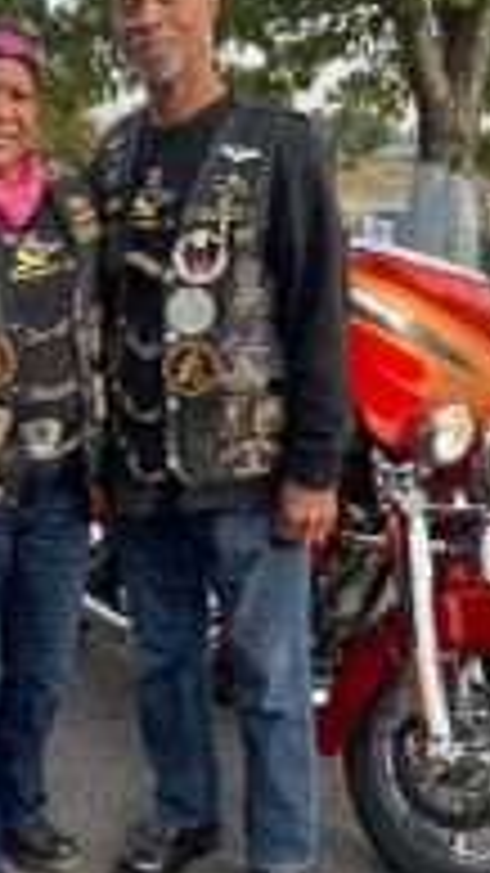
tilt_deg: -15.0
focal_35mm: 54
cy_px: 518
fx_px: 1248
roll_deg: -1.4
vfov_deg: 38.4
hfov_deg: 21.3
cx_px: -13
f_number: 1.6
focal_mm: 5.1
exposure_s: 1/516
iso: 32
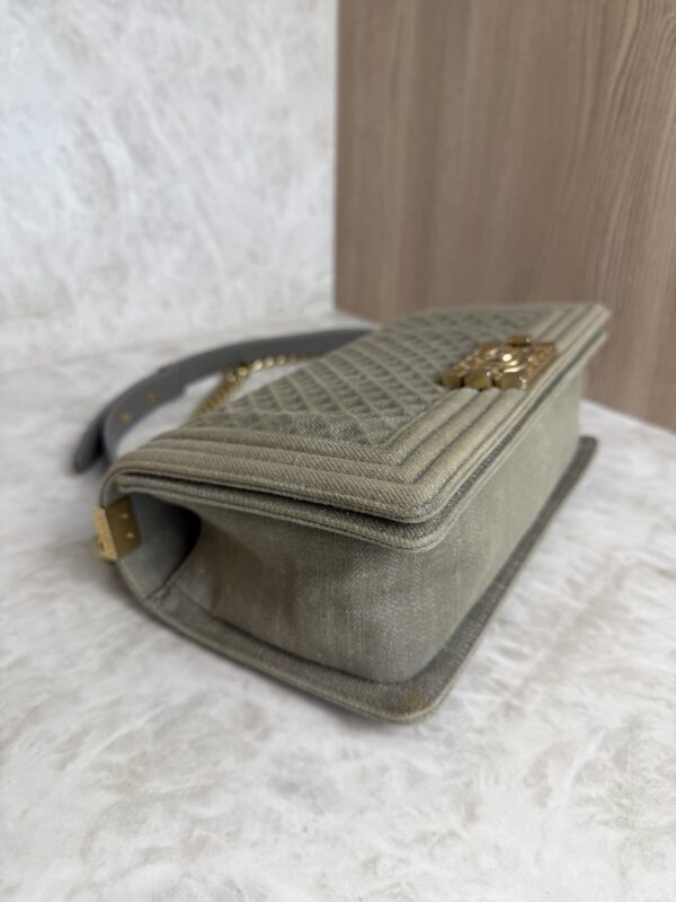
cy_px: 451
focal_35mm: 24
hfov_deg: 56.8
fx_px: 625
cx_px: 338
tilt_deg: -27.0
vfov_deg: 71.6
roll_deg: -1.7
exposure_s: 1/120
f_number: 1.78
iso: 80
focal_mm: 6.76
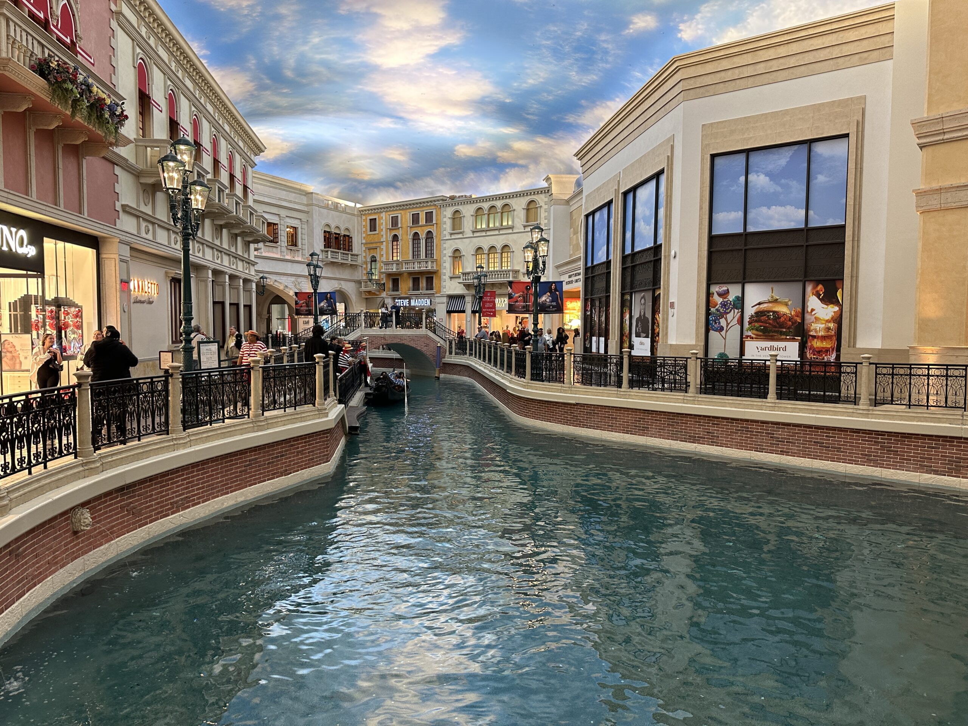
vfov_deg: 56.8
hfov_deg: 71.6
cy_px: 363
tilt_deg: -3.6
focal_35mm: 24
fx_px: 671
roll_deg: +0.1
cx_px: 484
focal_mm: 6.86
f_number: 1.78
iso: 200
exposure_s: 1/61
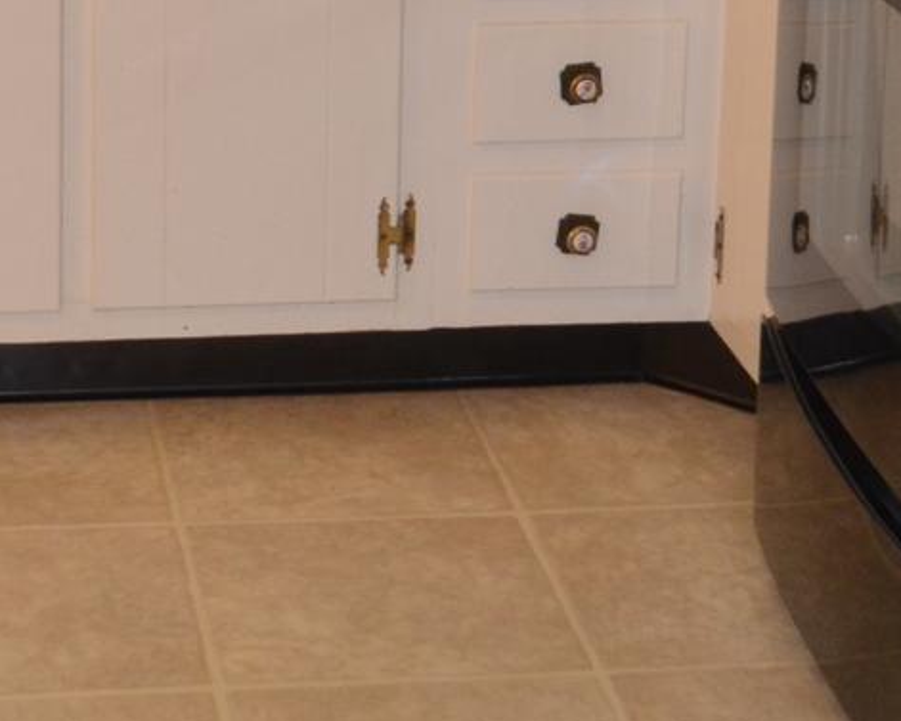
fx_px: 2934
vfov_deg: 13.4
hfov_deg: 17.3
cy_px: -296
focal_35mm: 110
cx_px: 212
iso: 800
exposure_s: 1/60
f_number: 3.5
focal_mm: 18
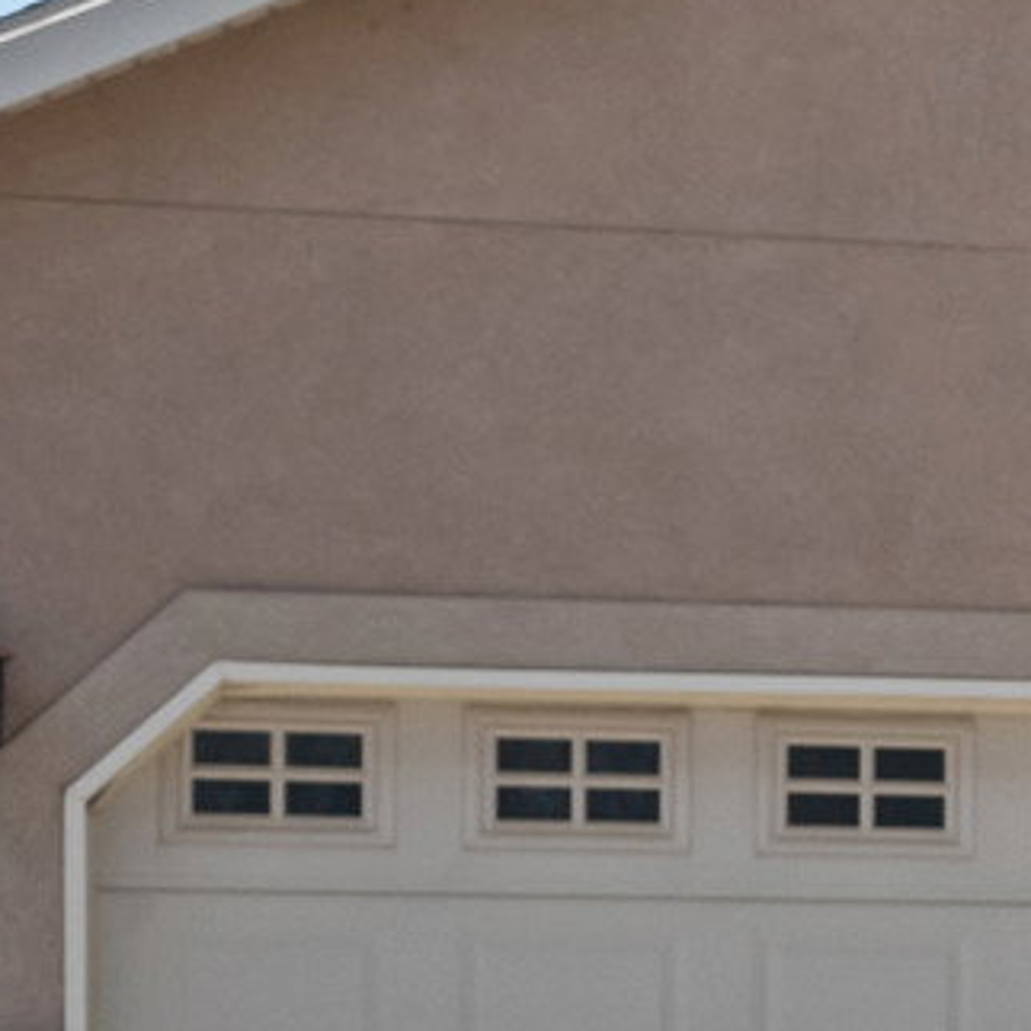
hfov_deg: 7.5
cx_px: 3298
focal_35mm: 198
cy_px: 1068
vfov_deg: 8.8
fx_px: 6672
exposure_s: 1/250
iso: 800
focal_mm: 30
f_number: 8
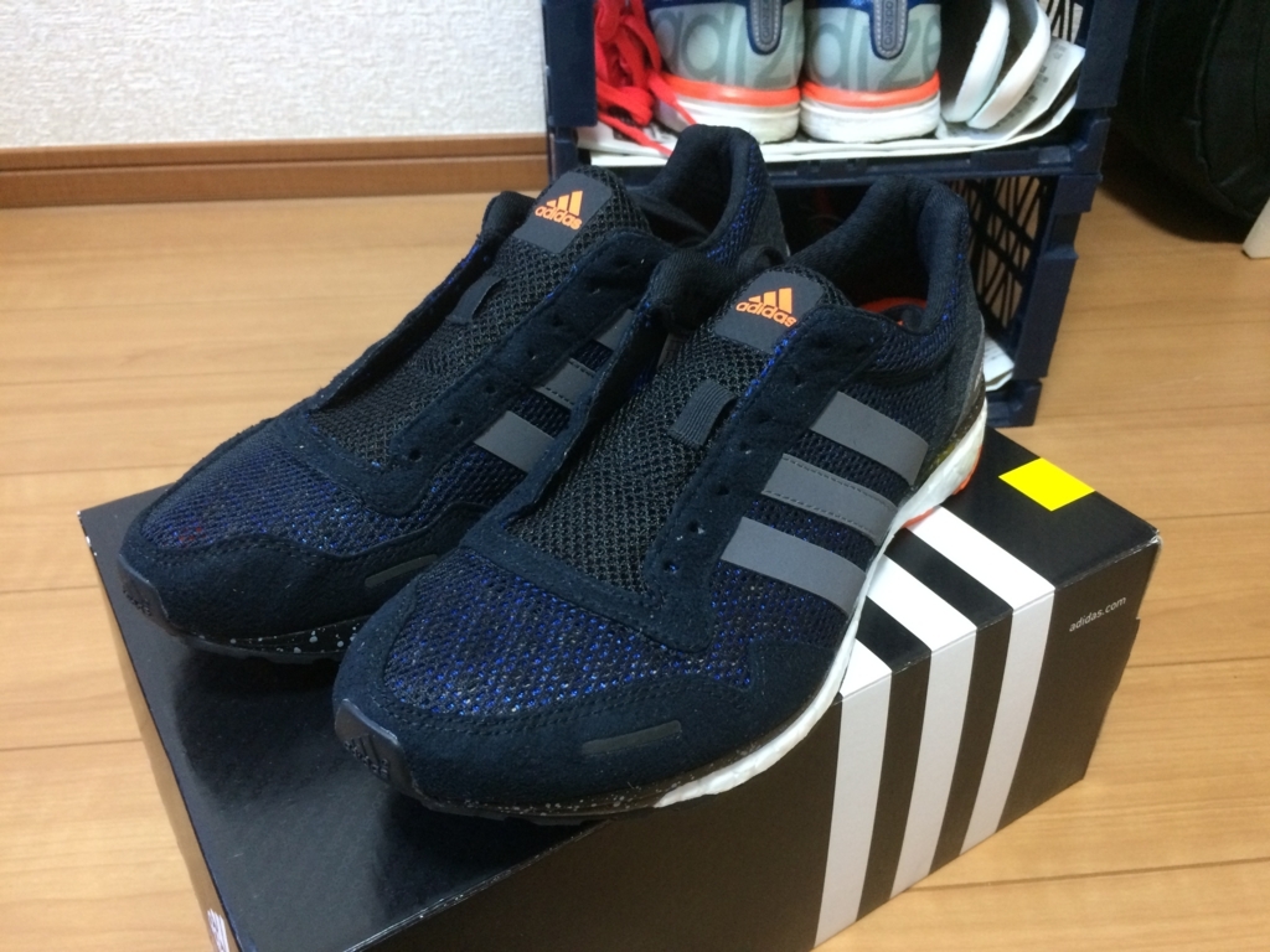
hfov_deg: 61.7
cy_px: 476
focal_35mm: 29
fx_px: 1064
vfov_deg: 48.2
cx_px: 635
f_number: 2.2
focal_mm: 4.15
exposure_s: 1/24
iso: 250
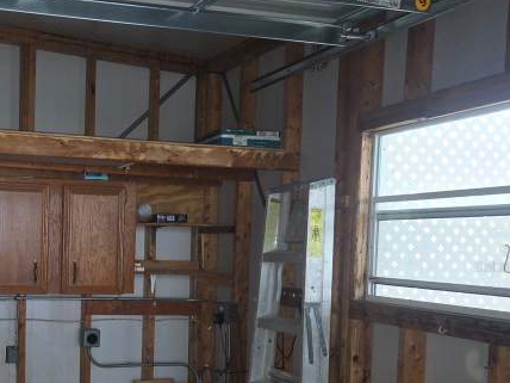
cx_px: 55
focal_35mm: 43
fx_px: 634
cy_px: 266
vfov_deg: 33.2
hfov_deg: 40.6
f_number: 1.8
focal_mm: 5.4
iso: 160
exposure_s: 1/17.2
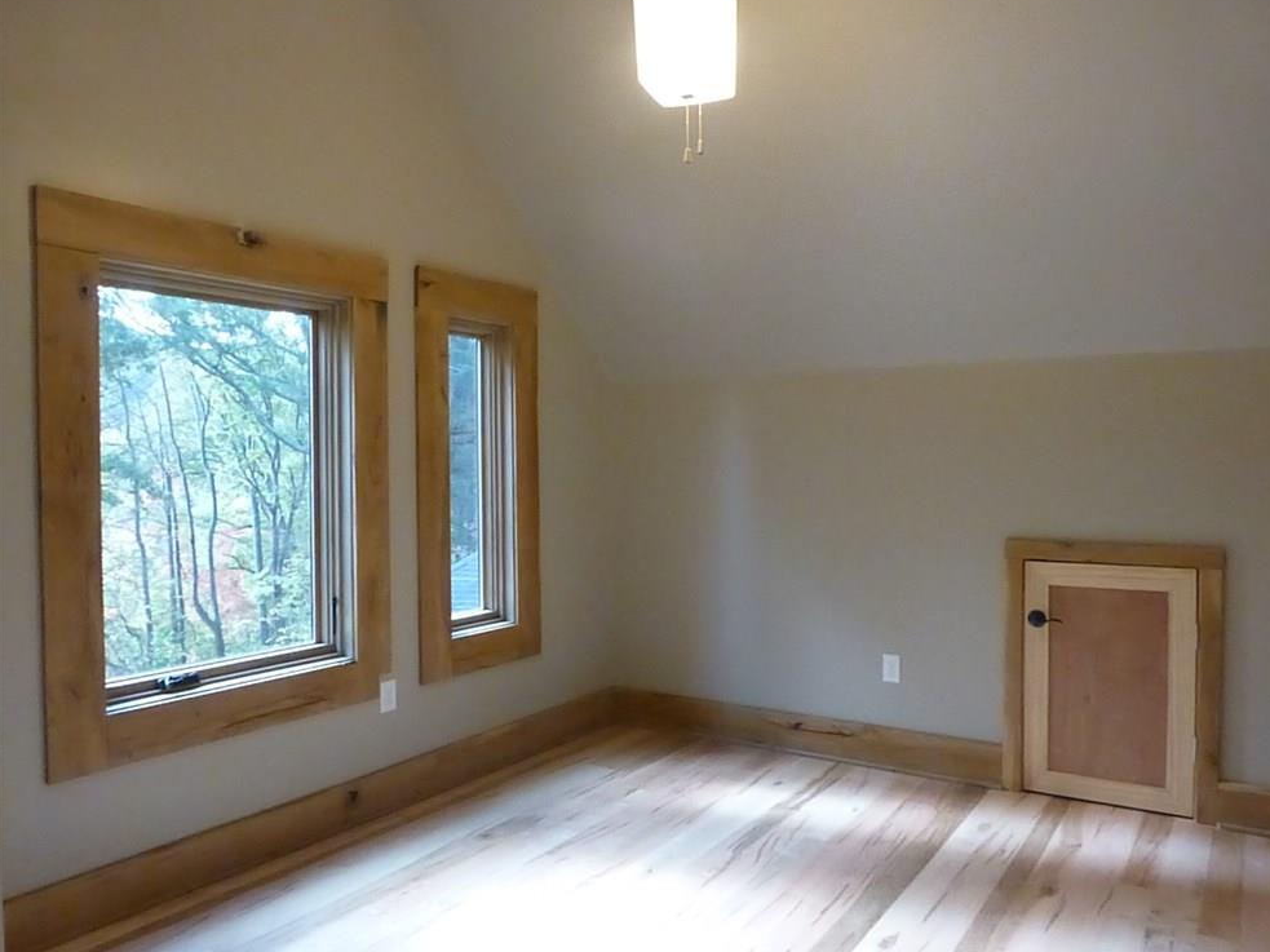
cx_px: 658
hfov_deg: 69.4
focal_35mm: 25
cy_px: 477
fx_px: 917
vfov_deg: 54.9
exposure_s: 1/160
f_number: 4
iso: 1600
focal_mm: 4.3
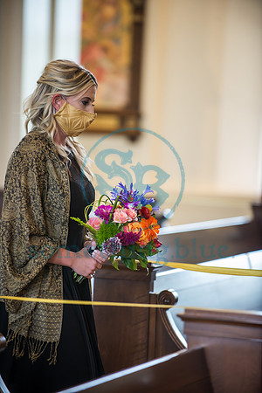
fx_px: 2183
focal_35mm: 200
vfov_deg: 10.3
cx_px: 131
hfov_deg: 6.9
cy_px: 196
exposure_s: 1/250
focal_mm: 200
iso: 1250
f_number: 2.8
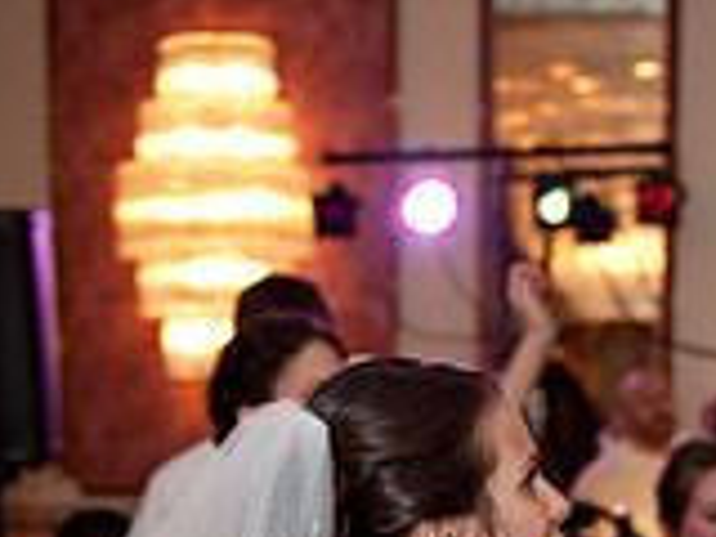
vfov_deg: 14.4
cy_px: 752
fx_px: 2006
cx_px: 481
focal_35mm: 97
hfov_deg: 20.2
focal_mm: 36
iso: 1600
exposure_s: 1/80
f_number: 2.8
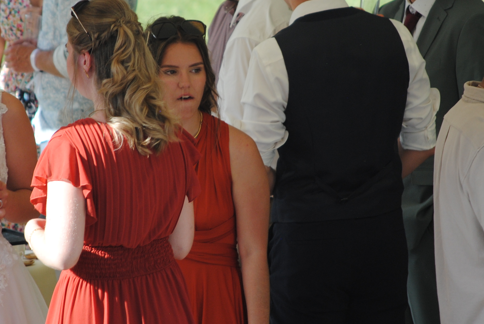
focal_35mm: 288
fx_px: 3876
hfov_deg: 7.1
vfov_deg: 4.8
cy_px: 148
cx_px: 233
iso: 200
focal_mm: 100
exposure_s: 1/320
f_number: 4.5
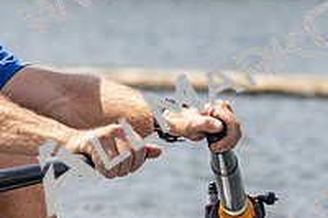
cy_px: 61
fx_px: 5289
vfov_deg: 2.4
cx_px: -102
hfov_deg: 3.5
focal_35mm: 581
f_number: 5.6
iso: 250
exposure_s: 1/1600
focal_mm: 200
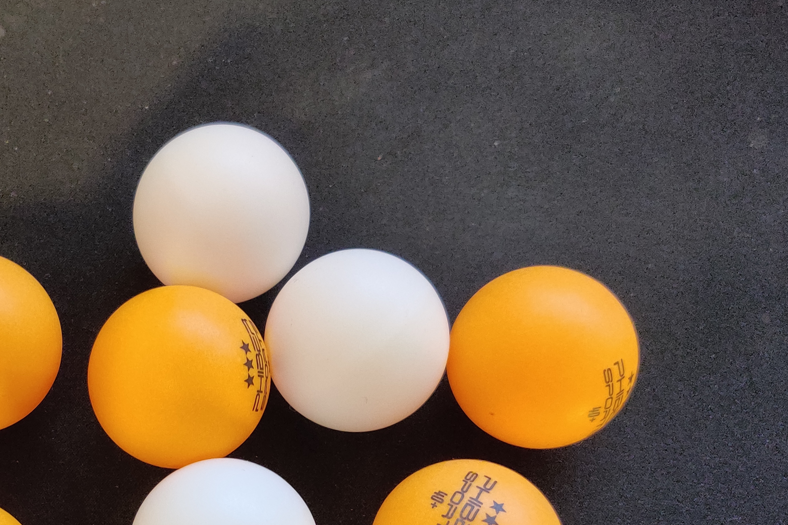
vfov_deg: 26.8
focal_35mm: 49
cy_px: 446
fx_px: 1072
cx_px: 151
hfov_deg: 38.7
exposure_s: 1/50
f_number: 1.65
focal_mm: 4.75
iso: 2500
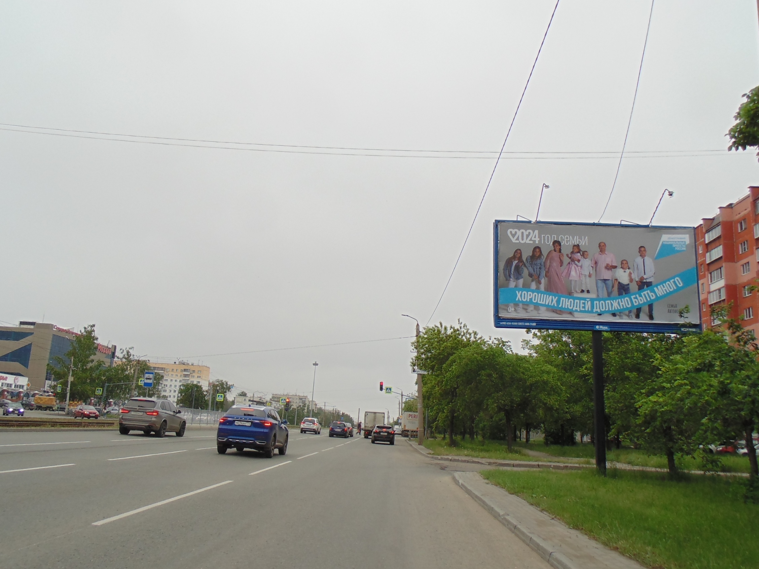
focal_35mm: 25
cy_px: 284
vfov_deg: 54.9
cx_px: 380
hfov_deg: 69.4
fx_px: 548
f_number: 3.1
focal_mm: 4.5
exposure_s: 1/320
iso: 80
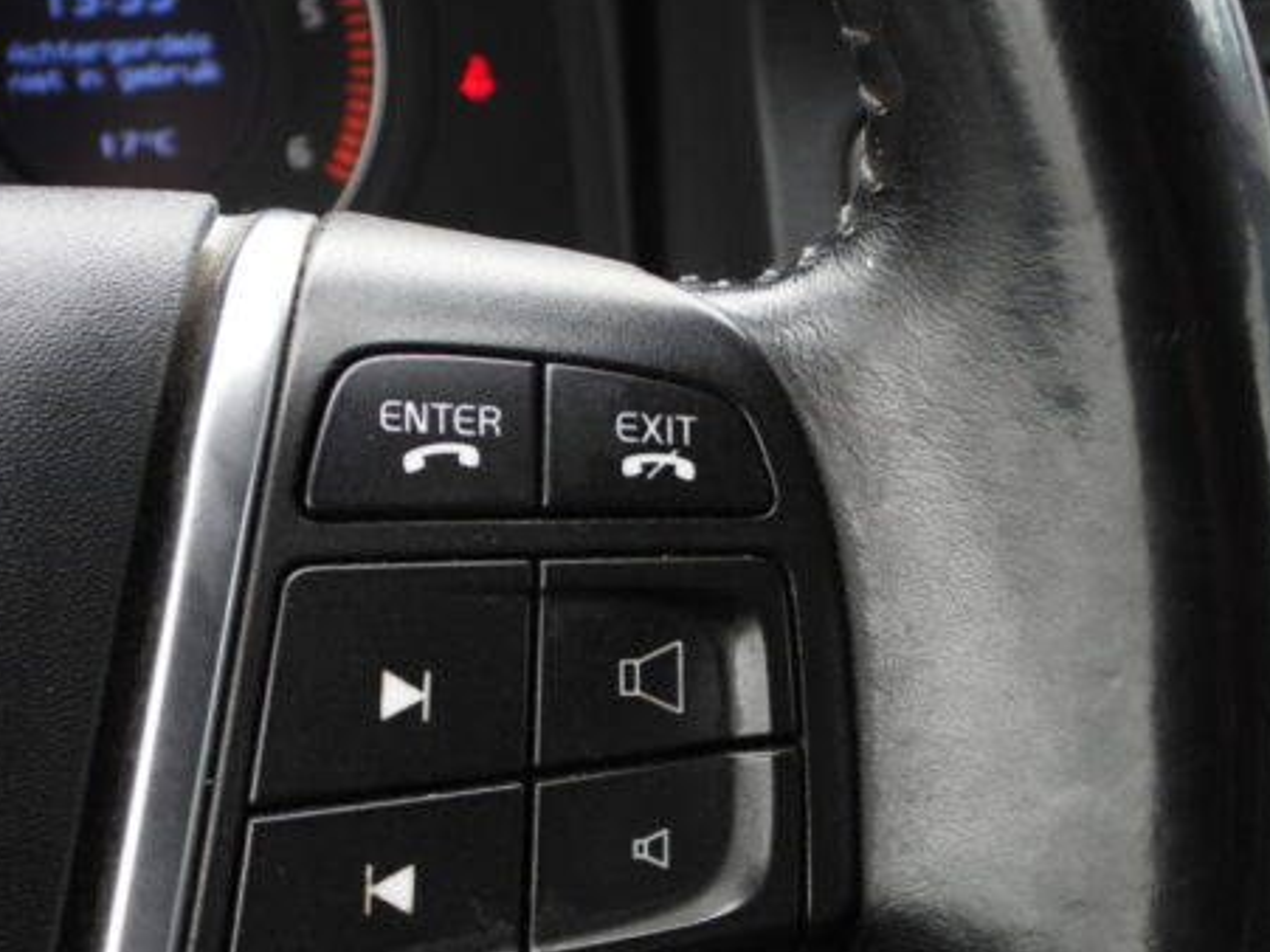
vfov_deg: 24.1
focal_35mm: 60
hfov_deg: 32.2
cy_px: 735
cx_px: 687
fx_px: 2201
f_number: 3.2
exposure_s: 1/50
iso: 100
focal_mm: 6.8
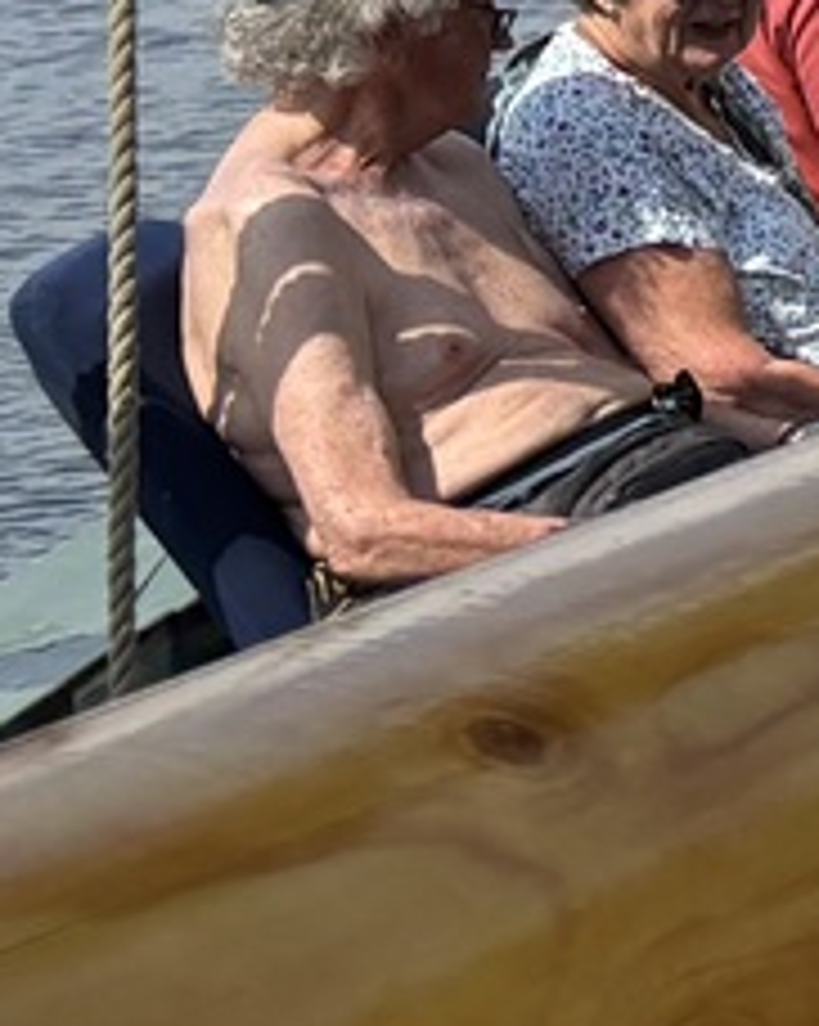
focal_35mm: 178
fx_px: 5400
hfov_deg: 6.6
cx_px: 3447
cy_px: -99
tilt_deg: -9.3
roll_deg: +1.5
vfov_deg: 10.7
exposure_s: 1/3106
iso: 50
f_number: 1.6
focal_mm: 5.96
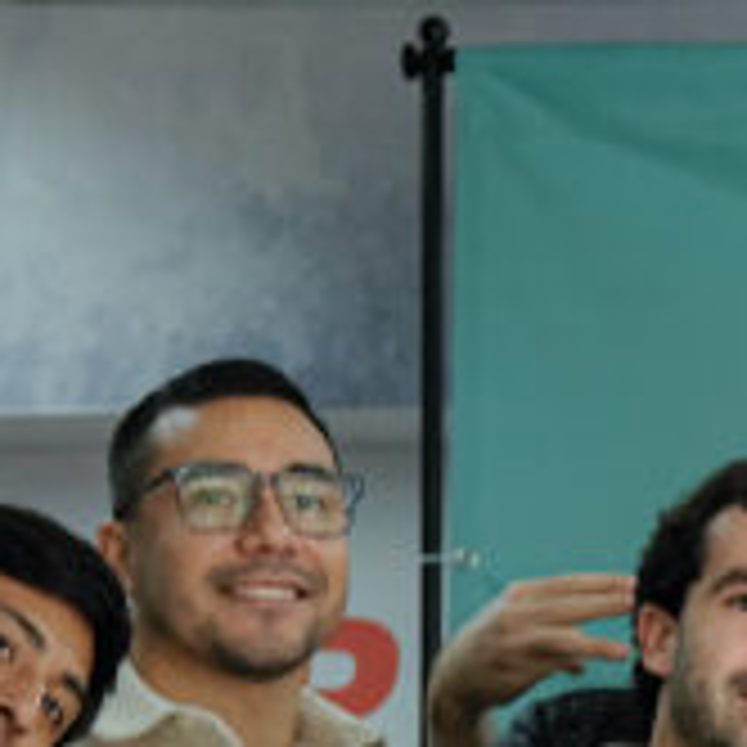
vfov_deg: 6.2
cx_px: 1724
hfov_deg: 6.1
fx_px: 6787
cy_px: 1393
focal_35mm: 278
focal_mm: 35
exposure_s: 1/100
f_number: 3.2
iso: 400
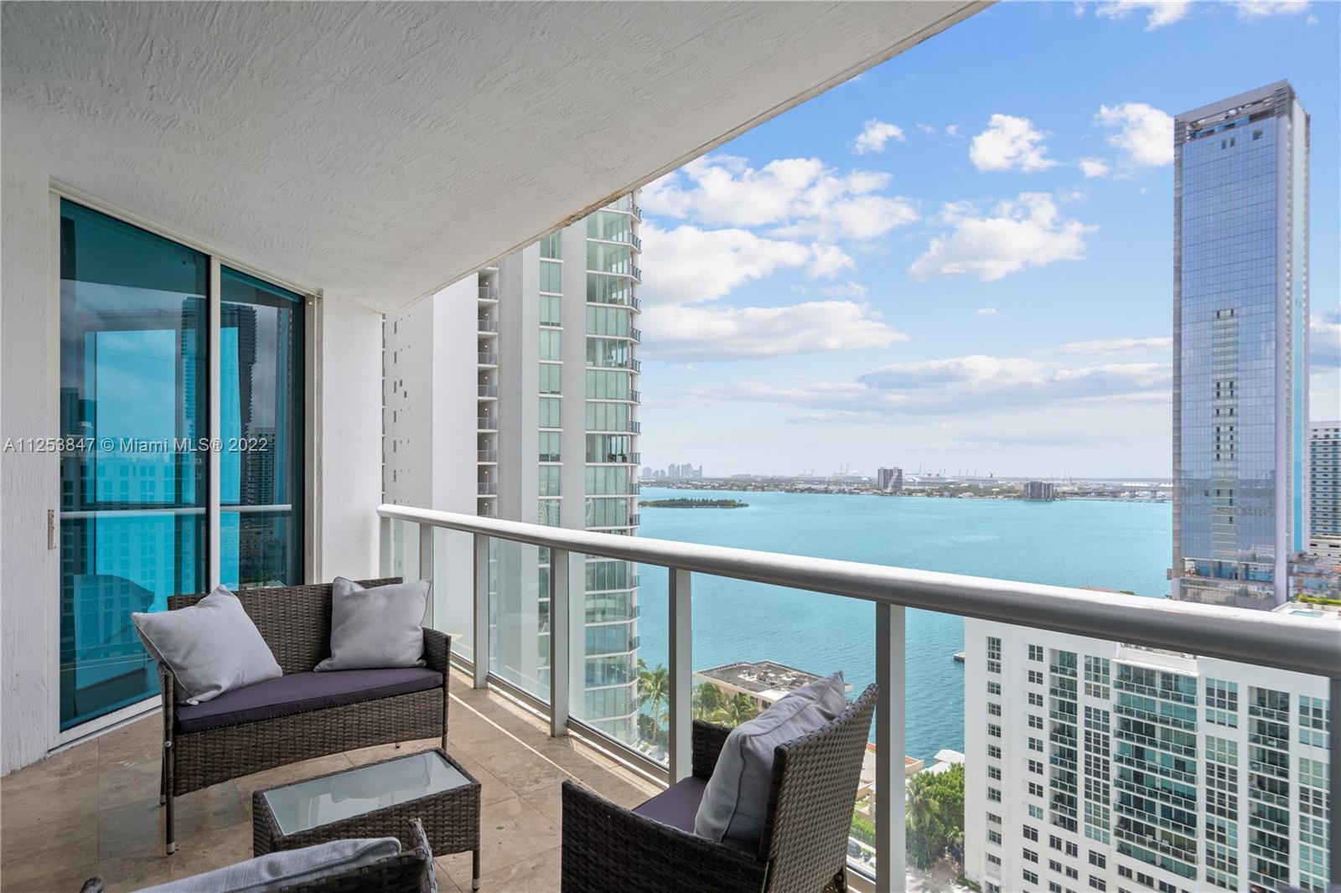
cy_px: 446
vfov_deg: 67.4
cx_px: 670
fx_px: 670
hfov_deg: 90.0
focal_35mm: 18
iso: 640
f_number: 8
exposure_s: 1/400
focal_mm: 18
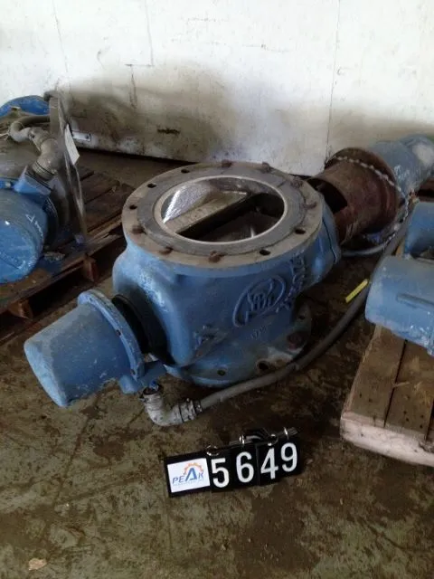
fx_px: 585
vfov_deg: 52.6
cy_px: 290
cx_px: 217
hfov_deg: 40.7
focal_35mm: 35
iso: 400
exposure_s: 1/17
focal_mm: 4.28
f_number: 2.4
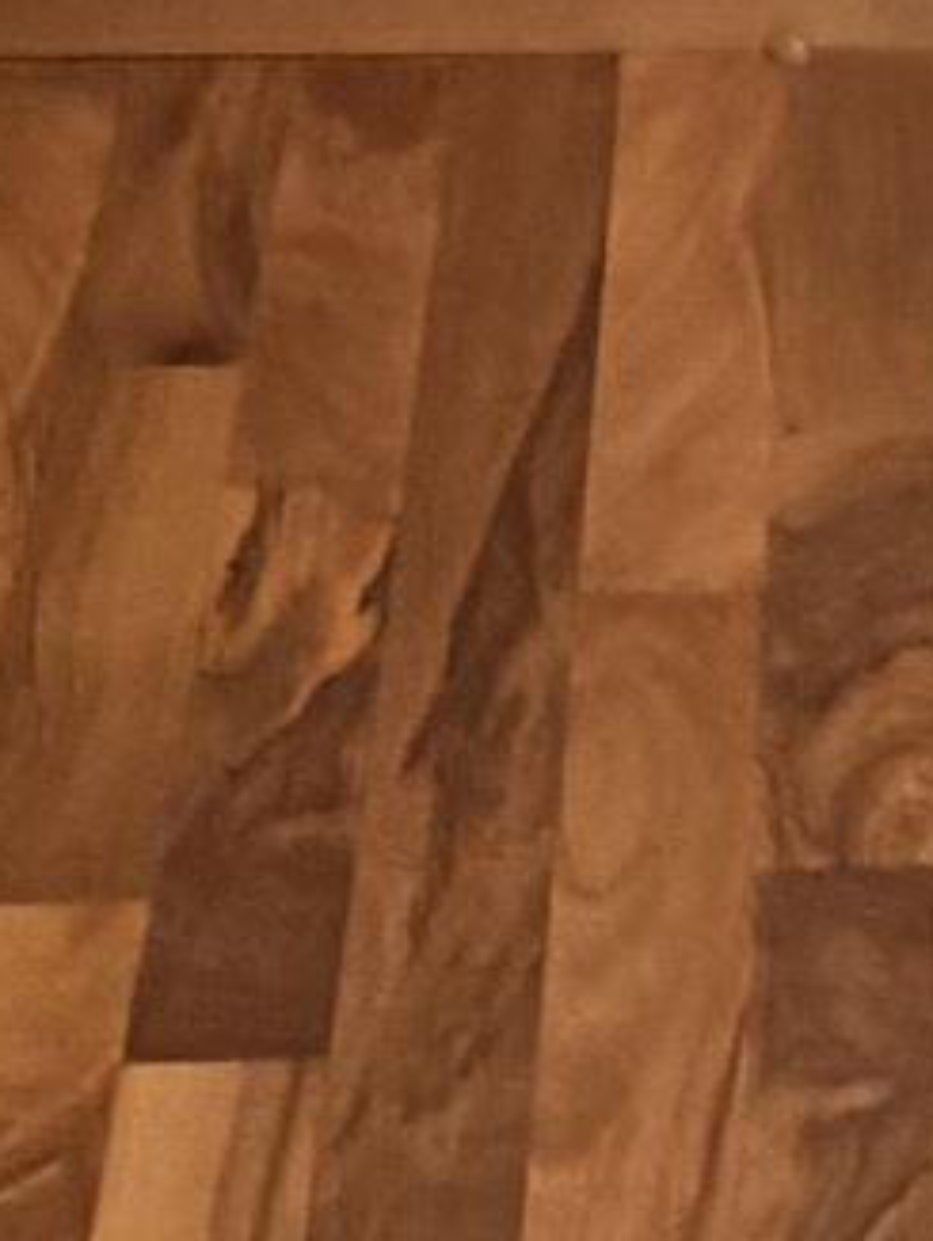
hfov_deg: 6.5
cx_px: 1443
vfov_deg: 8.2
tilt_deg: -12.1
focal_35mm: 226
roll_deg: -1.5
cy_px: -1439
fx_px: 8111
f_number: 1.78
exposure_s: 1/40
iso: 640
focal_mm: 6.76
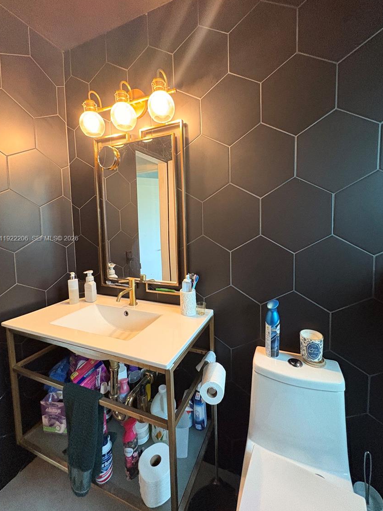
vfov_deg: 98.0
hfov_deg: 81.7
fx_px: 221
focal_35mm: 15
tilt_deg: -3.1
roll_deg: +2.0
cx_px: 199
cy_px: 239
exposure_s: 1/60
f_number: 2.2
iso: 640
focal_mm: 2.22
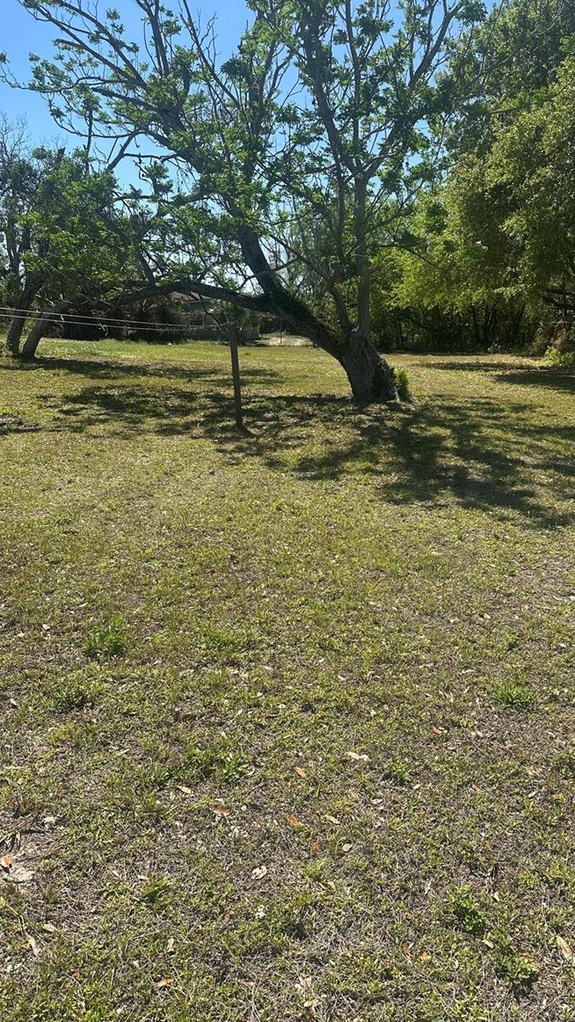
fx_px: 732
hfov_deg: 42.8
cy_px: 515
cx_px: 329
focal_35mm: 27
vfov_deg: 69.9
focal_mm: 6.86
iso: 80
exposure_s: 1/3058
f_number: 1.78
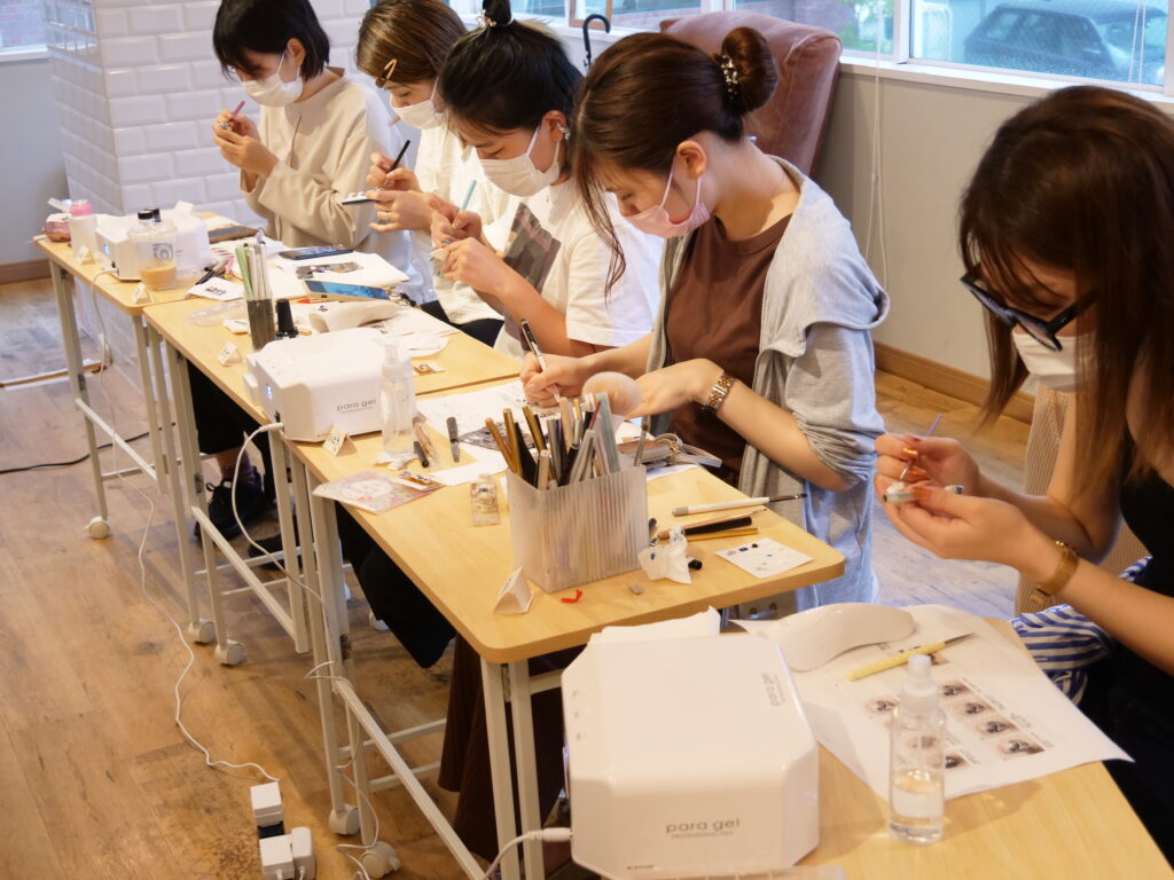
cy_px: 440
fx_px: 1560
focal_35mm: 46
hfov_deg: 41.2
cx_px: 587
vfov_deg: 31.5
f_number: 4.3
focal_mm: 23
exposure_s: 1/60
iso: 1250
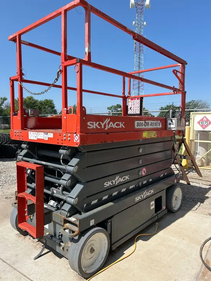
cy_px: 140
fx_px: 211
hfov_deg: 53.1
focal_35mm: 26
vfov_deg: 67.3
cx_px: 106
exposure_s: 1/3704
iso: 50
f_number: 1.5
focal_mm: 5.7
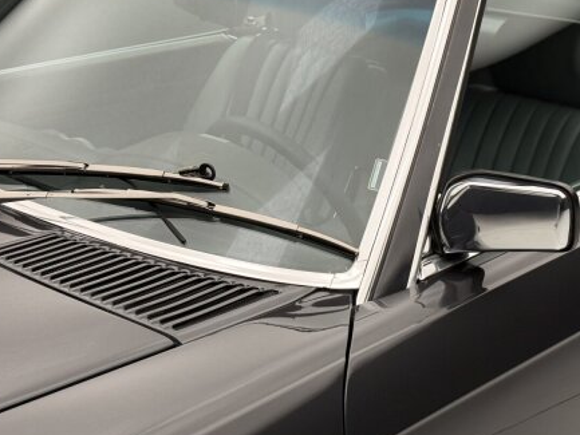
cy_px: 154
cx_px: 387
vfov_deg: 20.7
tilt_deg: -16.1
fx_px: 1190
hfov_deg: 27.2
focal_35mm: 71
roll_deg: -0.9
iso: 100
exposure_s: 1/99
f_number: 1.78
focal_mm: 6.76
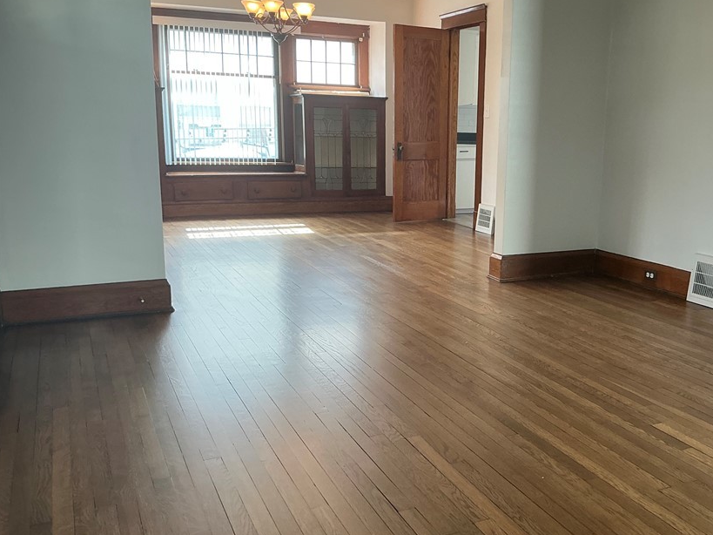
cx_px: 441
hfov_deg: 52.1
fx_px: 721
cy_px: 281
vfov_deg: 40.7
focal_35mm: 35
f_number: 1.8
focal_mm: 3
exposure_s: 1/60
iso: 50
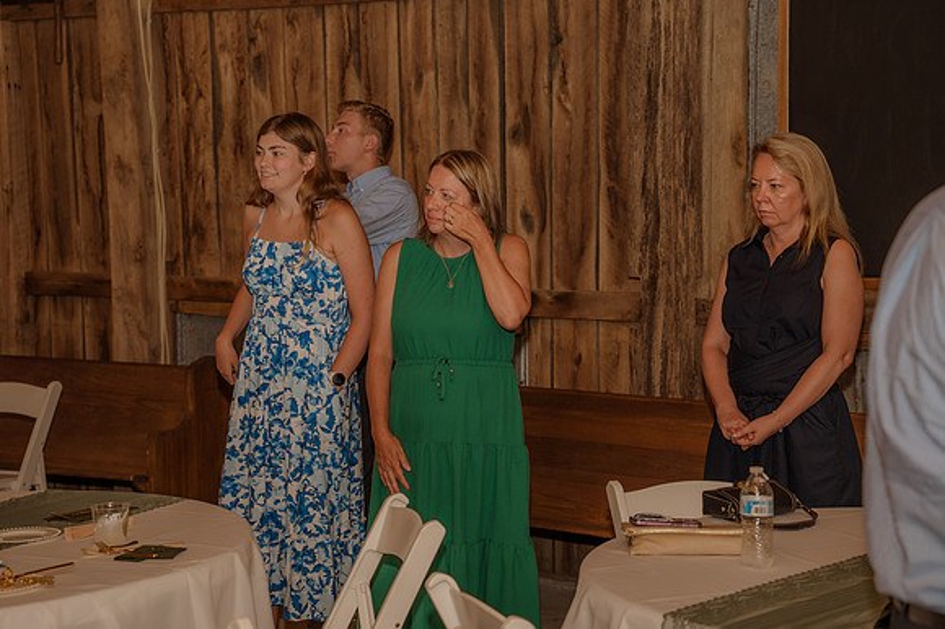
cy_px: 304
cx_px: 438
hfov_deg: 26.4
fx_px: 2016
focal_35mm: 77
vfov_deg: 17.7
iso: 320
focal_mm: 70
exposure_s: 1/200
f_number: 4
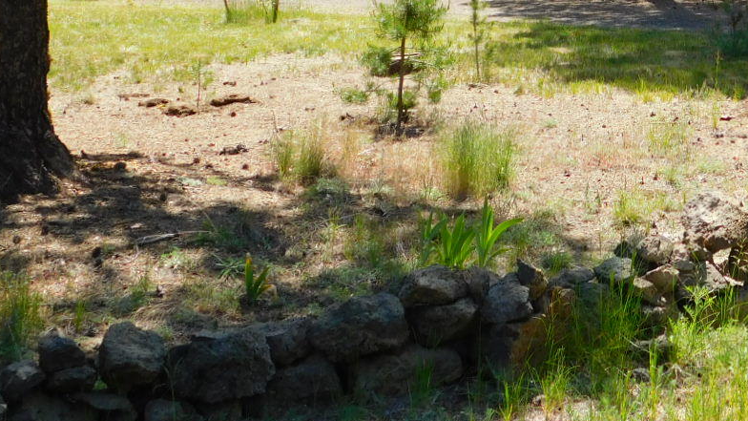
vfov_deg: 14.5
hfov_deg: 25.9
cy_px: -115
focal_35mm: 80
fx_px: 1587
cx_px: 634
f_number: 3.5
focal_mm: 6.3
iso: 125
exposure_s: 1/500
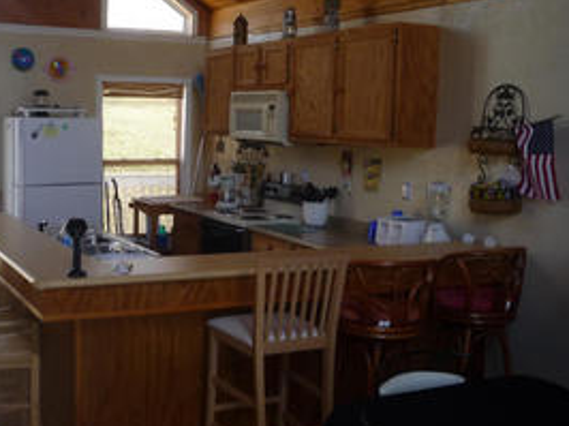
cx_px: 187
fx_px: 772
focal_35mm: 47
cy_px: 187
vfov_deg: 30.8
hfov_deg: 40.0
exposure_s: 1/30
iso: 125
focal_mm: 5.2
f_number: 3.3
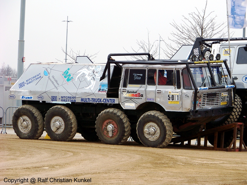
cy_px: 92
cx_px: 124
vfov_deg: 8.1
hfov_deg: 10.7
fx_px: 1313
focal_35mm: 184
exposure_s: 1/200
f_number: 3.6
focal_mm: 29.3
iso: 70
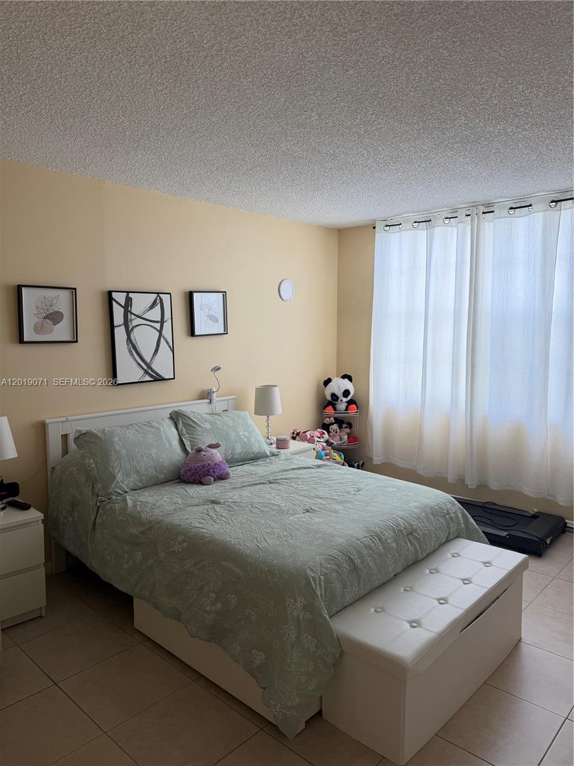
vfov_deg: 71.6
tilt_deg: -4.7
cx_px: 287
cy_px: 383
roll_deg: +1.2
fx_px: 531
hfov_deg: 56.8
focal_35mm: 24
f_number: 1.78
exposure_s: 1/120
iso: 100
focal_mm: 6.76
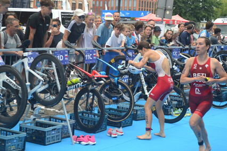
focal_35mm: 82
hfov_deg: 24.6
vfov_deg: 16.6
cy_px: 76
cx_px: 114
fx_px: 520
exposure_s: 1/500
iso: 1250
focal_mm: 55
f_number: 5.6
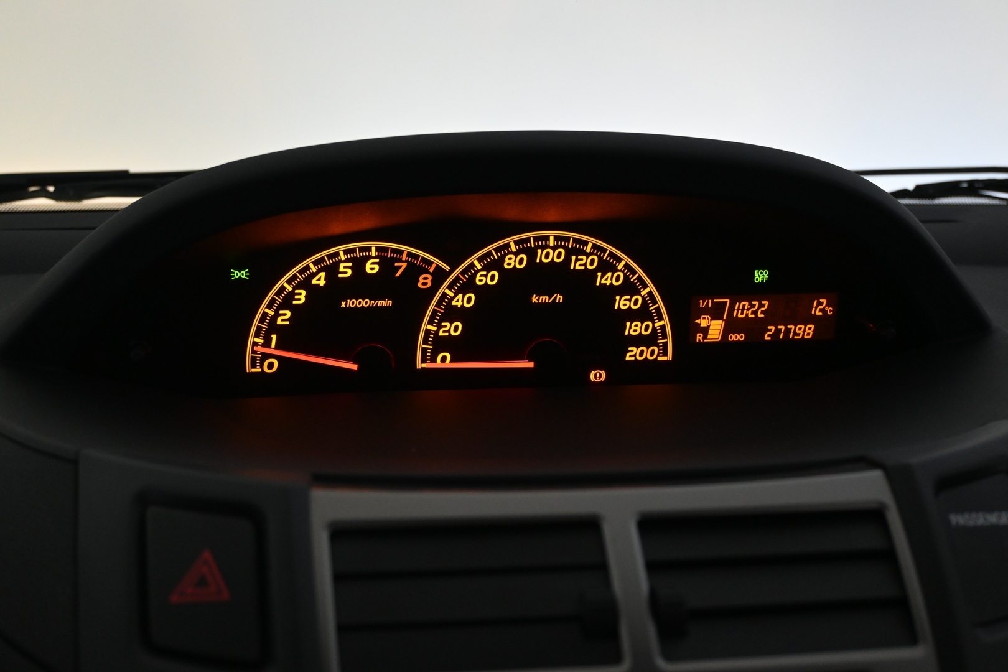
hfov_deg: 46.4
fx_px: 1176
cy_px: 336
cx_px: 504
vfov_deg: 31.9
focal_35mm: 42
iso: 1400
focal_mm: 28
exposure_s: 1/50
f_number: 4.5
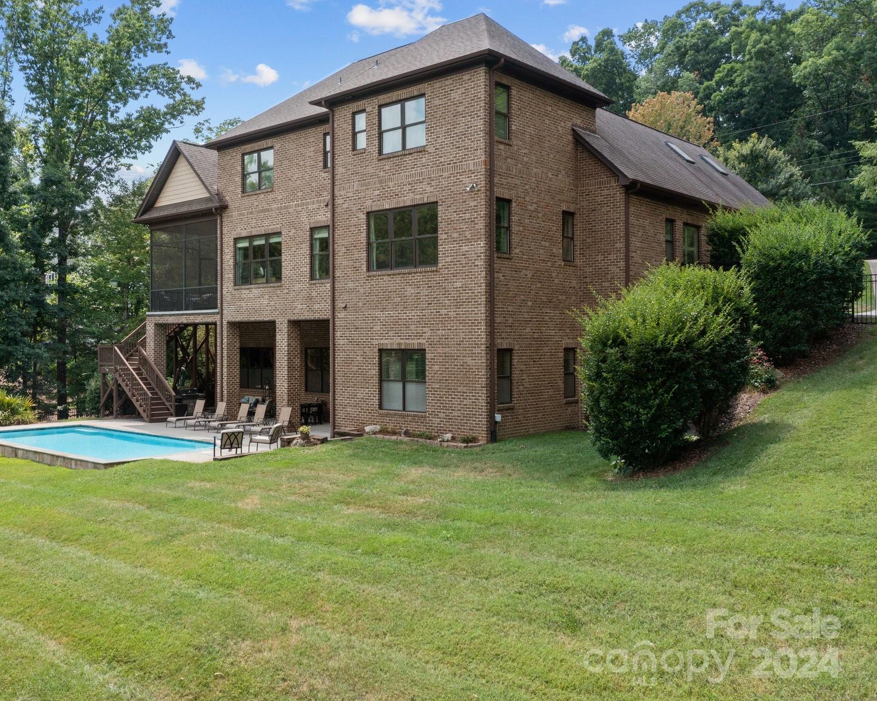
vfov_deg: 45.8
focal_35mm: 32
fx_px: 831
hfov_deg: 55.2
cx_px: 344
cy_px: 351
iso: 100
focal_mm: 10.26
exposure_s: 1/400
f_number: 5.6
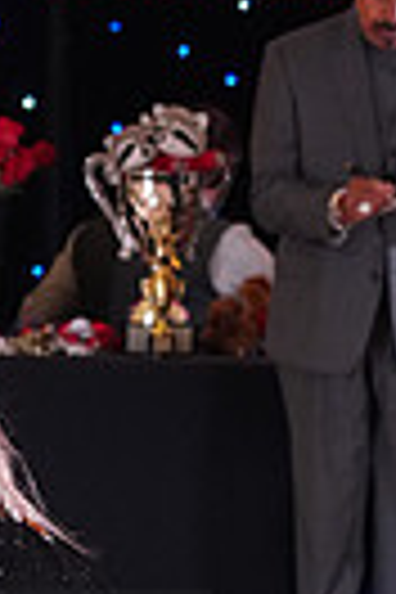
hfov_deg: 3.5
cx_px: -407
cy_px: 742
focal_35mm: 386
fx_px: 6369
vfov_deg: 5.3
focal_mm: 88
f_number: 4.5
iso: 3200
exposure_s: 1/250
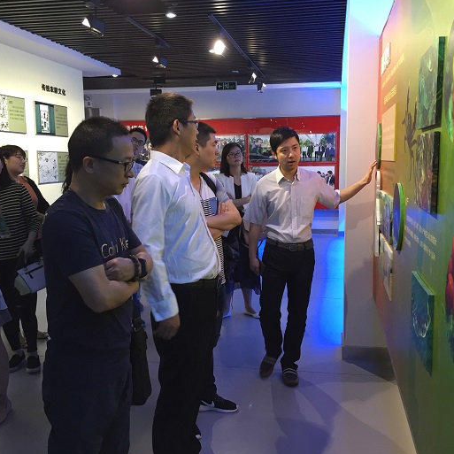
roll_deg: +0.7
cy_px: 229
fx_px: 519
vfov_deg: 47.2
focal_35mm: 35
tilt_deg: -6.9
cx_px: 240
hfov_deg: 47.2
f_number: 2.2
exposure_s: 1/33
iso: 100
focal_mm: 4.15
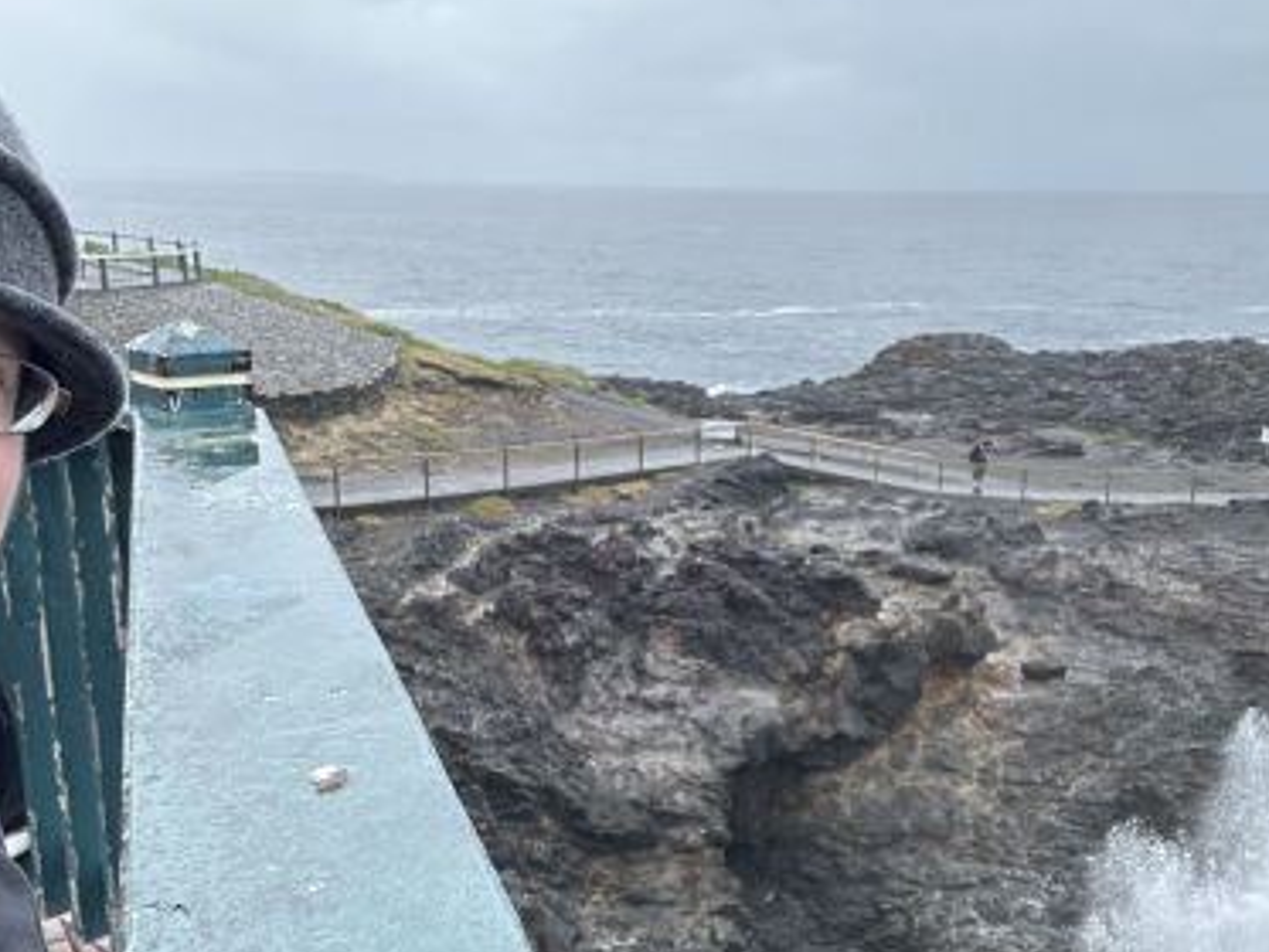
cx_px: 687
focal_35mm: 37
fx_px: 1357
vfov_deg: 38.4
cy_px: 602
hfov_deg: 50.1
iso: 25
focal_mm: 2.69
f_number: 1.9
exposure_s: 1/342
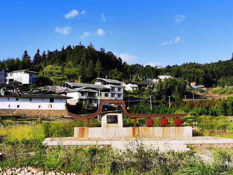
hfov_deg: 40.4
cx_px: 116
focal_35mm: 47
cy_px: 88
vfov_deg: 30.9
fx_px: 316
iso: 50
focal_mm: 5.58
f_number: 1.8
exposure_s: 1/3333
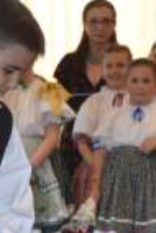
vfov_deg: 5.0
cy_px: 370
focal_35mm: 405
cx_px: -2
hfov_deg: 3.4
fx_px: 2626
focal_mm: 48
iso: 800
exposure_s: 1/60
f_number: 4.8
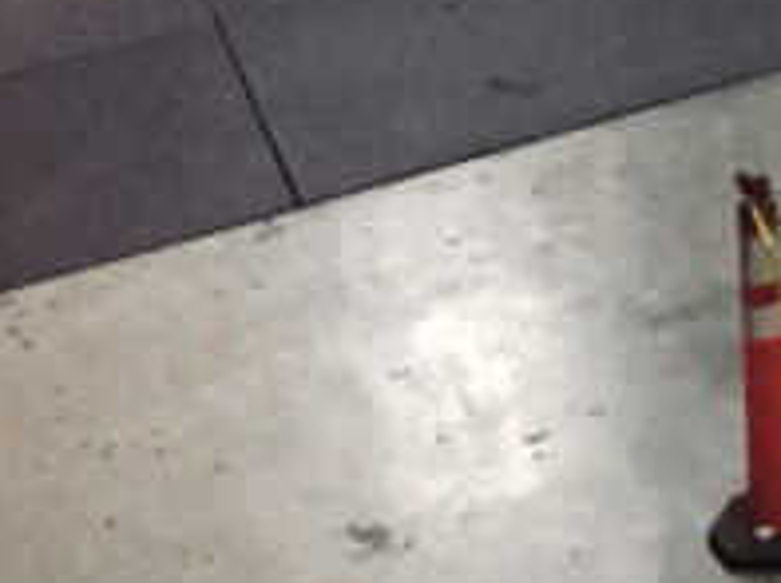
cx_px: 1958
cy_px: -694
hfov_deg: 10.8
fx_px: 3401
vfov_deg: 9.0
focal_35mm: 151
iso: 250
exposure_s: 1/30
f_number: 2.2
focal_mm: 4.15
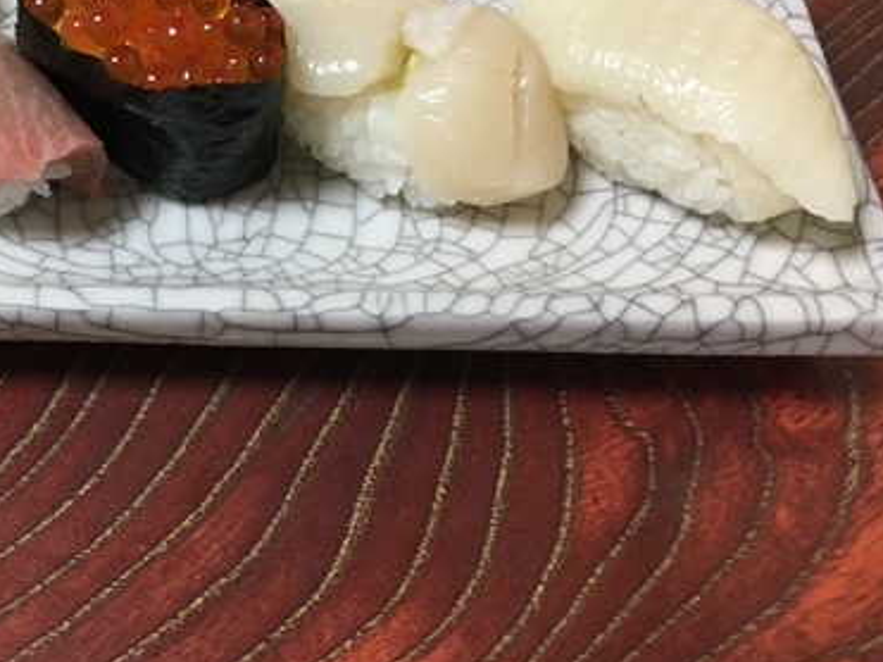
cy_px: 198
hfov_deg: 37.1
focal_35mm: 50
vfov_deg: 28.8
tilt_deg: -49.7
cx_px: 205
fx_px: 1275
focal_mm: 4.15
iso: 160
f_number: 2.2
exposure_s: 1/33
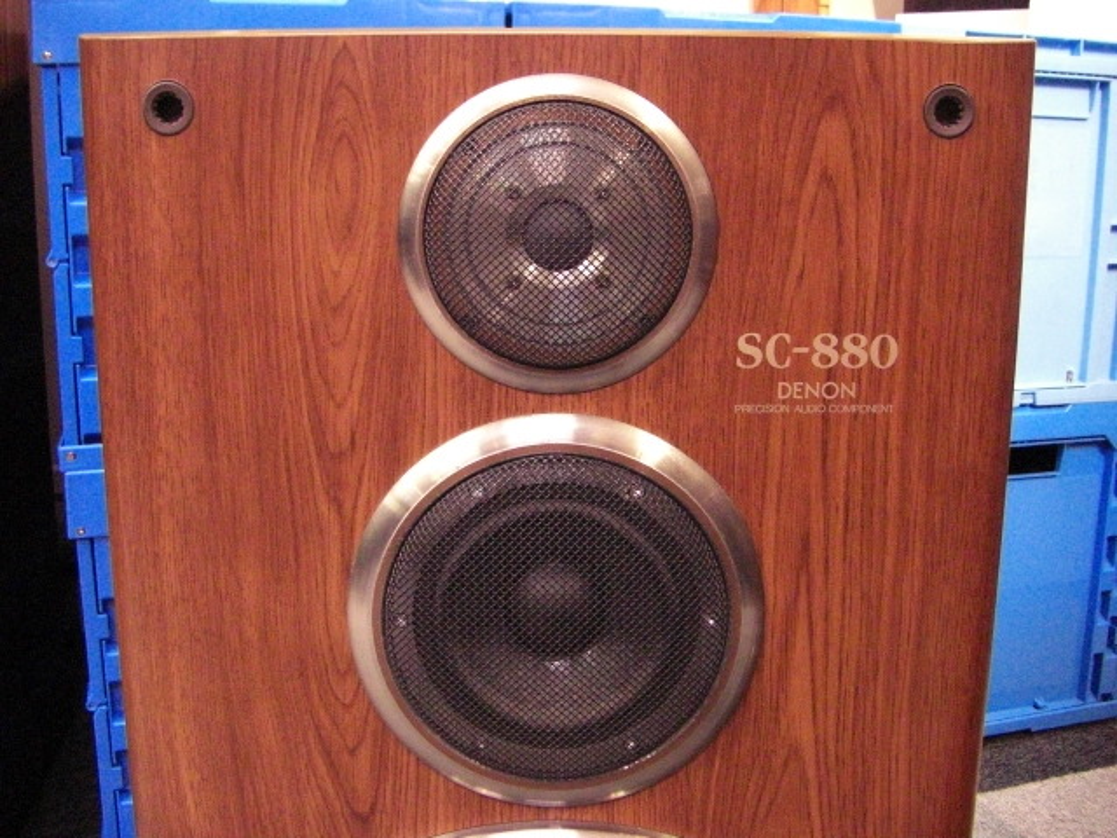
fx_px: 1226
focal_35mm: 38
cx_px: 558
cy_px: 419
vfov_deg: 37.7
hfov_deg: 49.0
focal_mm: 6.3
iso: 800
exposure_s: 1/30
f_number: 3.4
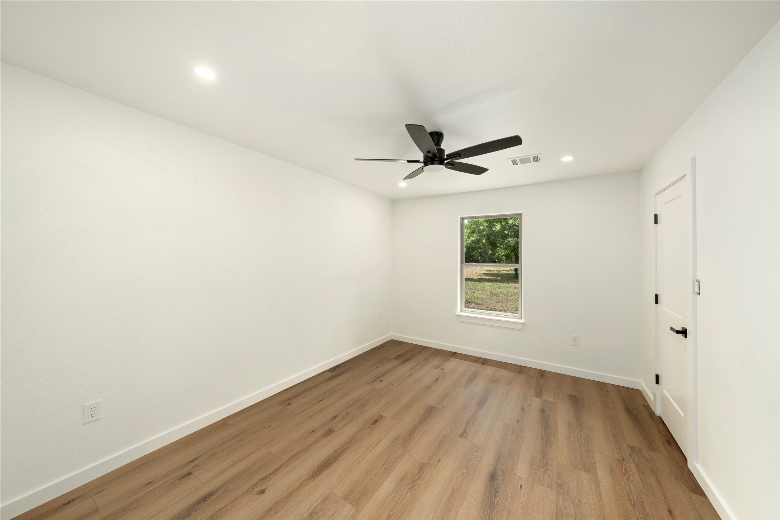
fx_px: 260
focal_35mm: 12
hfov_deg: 112.6
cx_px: 390
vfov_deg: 90.0
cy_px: 260
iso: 100
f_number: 8
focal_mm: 12
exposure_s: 1/1.25
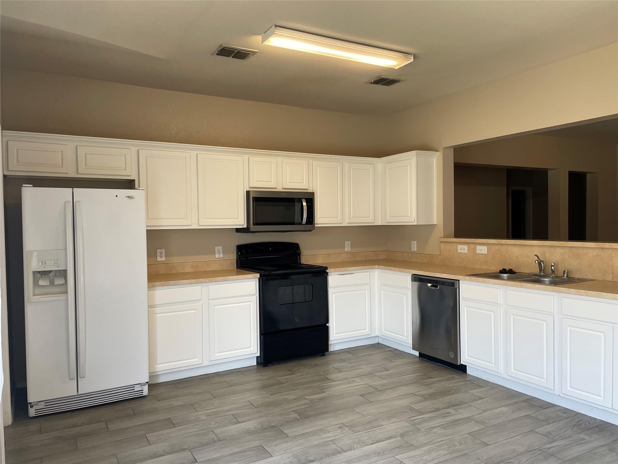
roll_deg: +1.2
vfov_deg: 53.1
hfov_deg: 67.3
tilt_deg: -2.0
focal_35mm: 26
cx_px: 309
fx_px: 464
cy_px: 232
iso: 125
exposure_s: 1/120
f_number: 1.6
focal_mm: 4.2
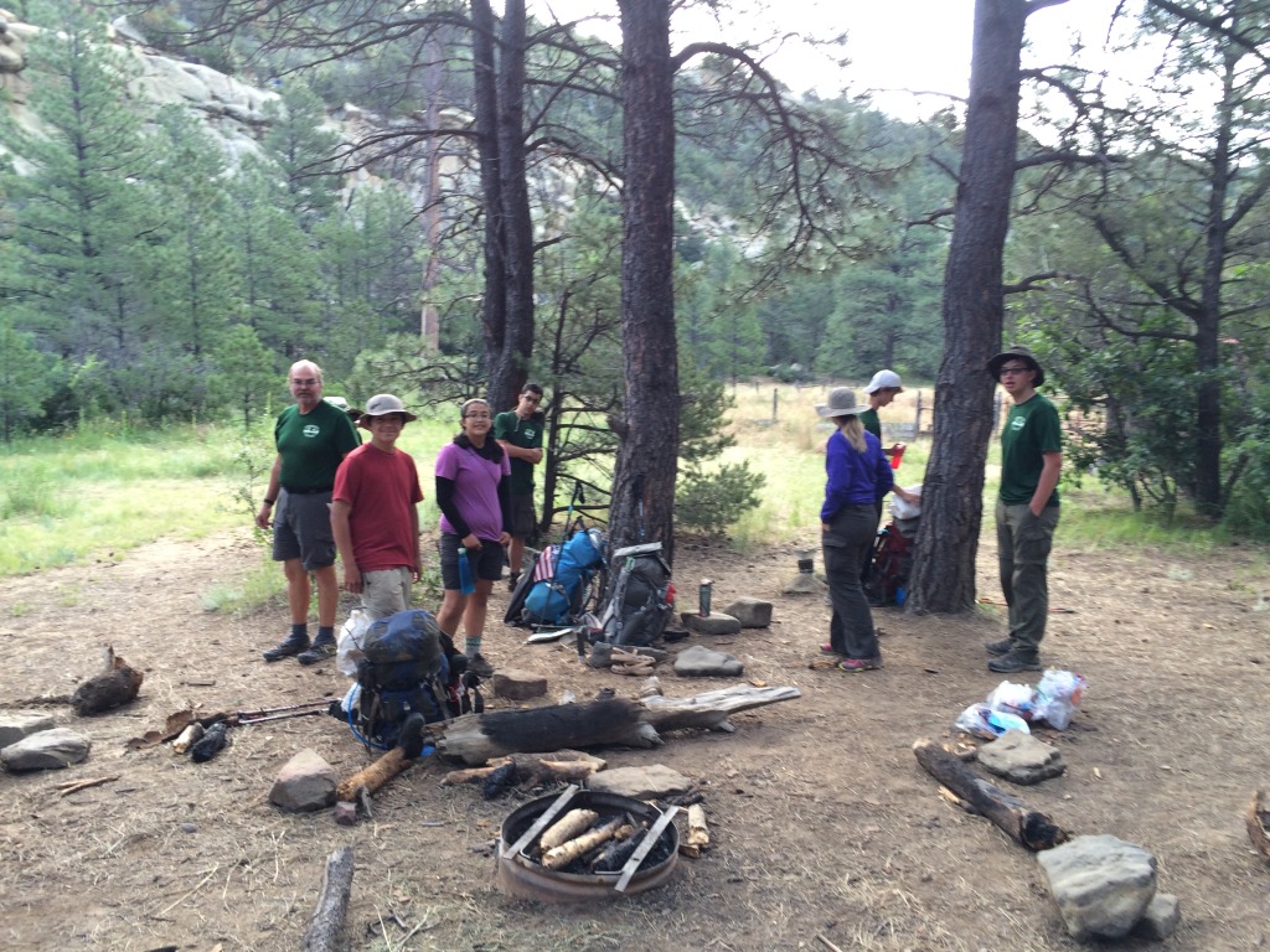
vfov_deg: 48.2
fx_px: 1064
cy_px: 476
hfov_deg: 61.7
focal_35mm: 29
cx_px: 635
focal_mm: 4.15
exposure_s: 1/60
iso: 40
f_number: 2.2
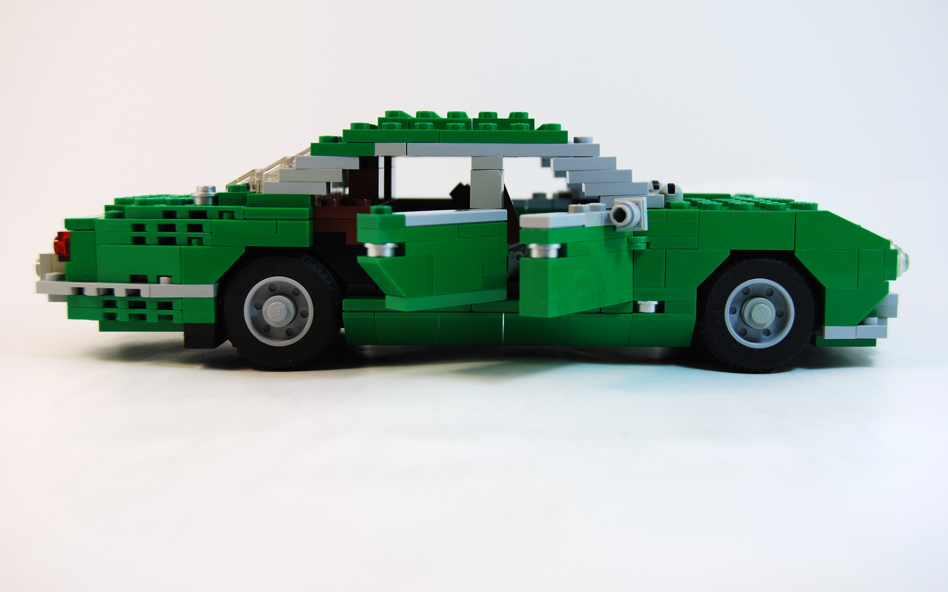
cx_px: 474
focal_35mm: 48
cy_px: 282
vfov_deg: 27.1
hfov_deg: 42.2
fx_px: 1228
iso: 200
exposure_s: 1/125
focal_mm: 31
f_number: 5.6
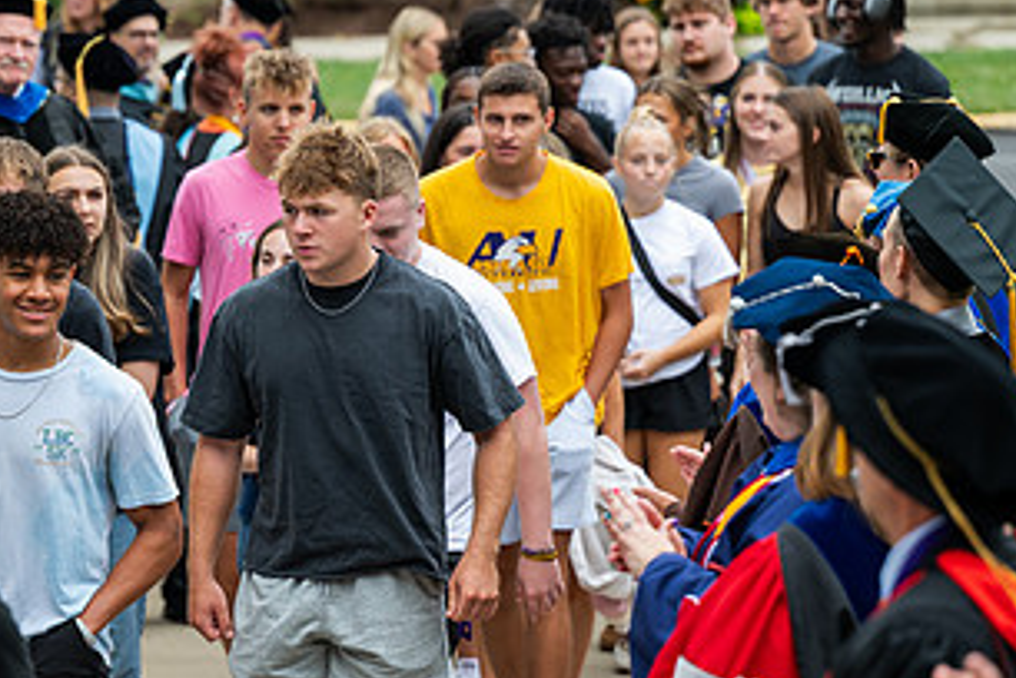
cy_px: 457
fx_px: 6152
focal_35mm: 218
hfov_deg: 9.4
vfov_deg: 6.3
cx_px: 156
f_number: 3.2
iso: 400
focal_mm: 115
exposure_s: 1/640
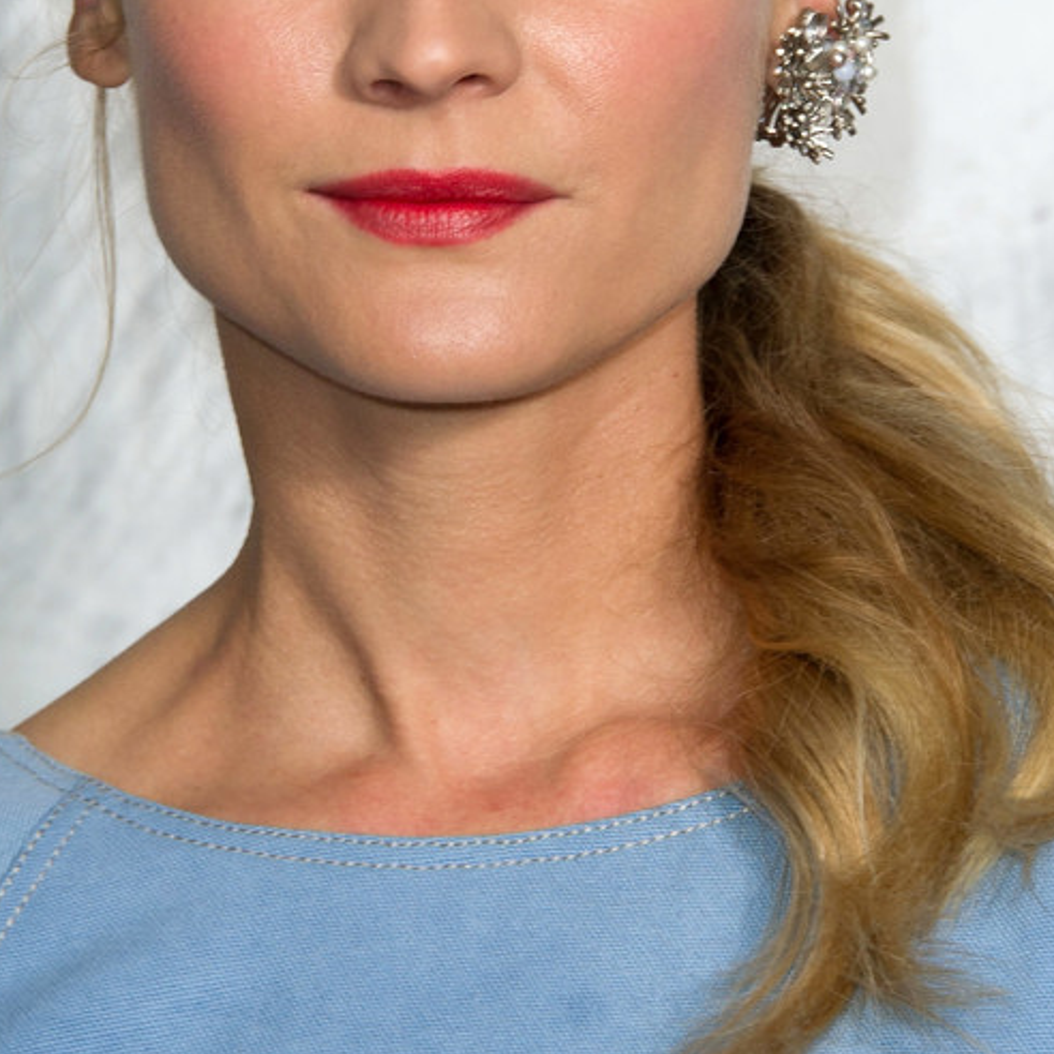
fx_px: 11092
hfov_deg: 5.4
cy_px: 301
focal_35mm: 322
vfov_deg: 5.4
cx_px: 484
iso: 640
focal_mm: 180
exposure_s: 1/160
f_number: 7.1
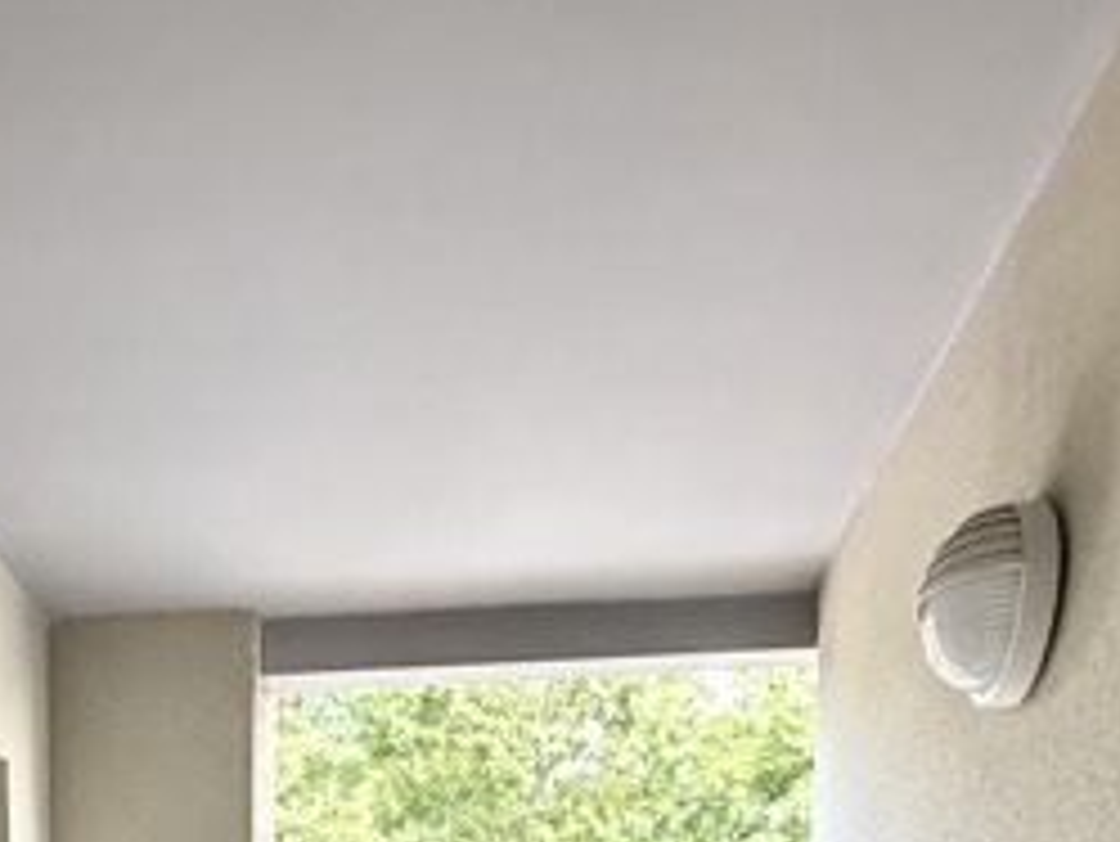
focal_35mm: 45
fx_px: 1457
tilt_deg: -5.0
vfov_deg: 24.4
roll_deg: +1.0
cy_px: 1292
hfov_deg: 41.0
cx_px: 301
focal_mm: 2.22
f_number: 2.2
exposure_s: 1/60
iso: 1000
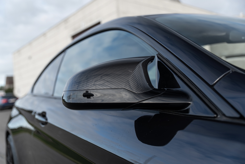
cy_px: 82
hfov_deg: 53.1
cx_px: 122
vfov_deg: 36.9
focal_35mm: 36
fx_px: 245
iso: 100
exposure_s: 1/400
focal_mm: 36
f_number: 2.8
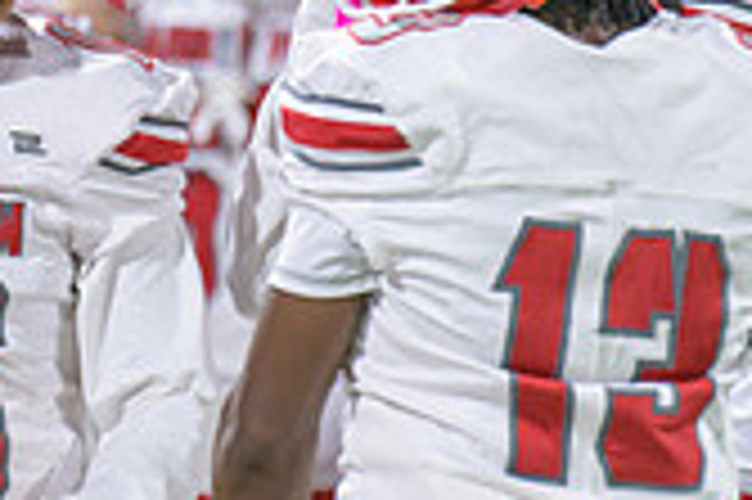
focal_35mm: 1045
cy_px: 223
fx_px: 21807
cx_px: 302
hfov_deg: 2.0
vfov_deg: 1.3
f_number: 2.8
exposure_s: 1/250
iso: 1250
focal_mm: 300
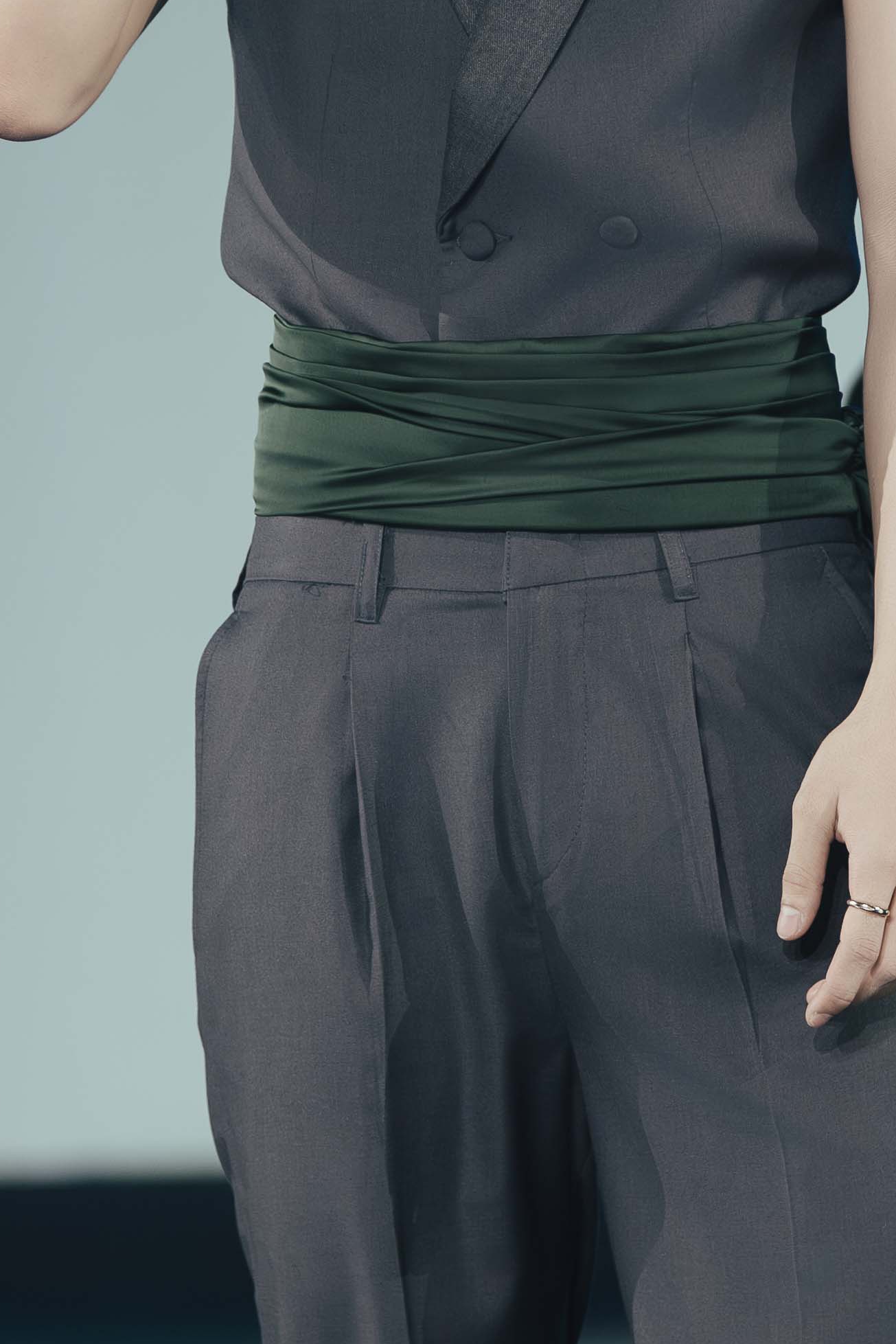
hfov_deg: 1.5
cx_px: 538
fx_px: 33778
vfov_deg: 2.3
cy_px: 138
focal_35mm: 905
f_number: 2.8
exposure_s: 1/400
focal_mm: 300
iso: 320
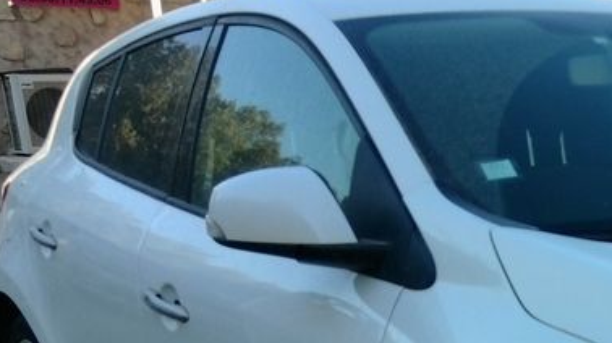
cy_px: 485
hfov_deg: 25.2
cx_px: 753
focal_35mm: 75
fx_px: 1216
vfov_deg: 15.1
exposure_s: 1/292
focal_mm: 3
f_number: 2
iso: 100
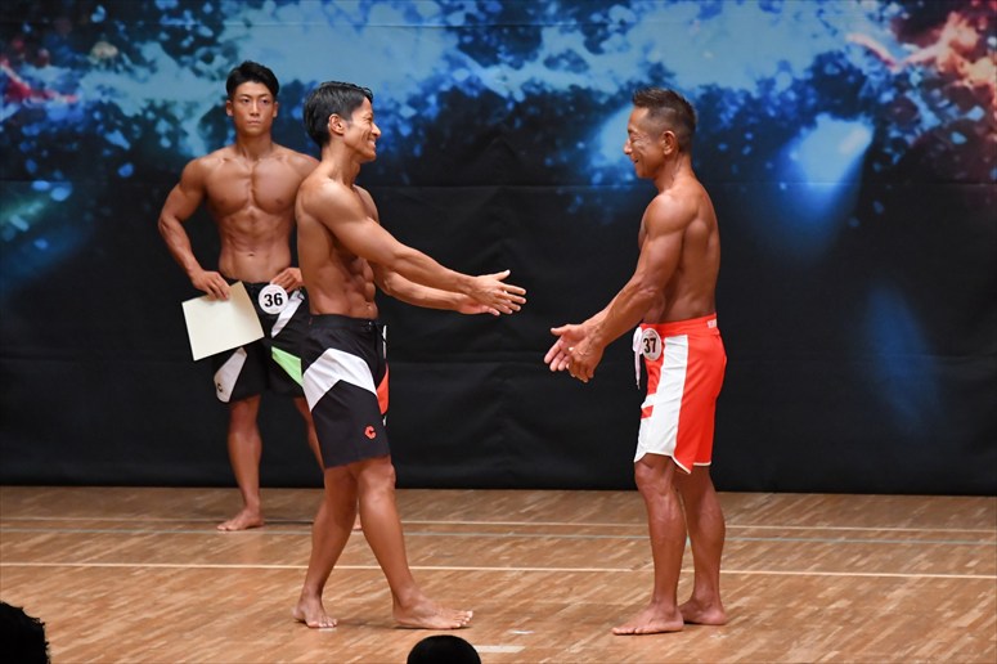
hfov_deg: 7.2
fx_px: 7889
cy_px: 332
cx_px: 498
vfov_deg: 4.8
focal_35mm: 285
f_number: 5.6
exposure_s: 1/400
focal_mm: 190
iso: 6400
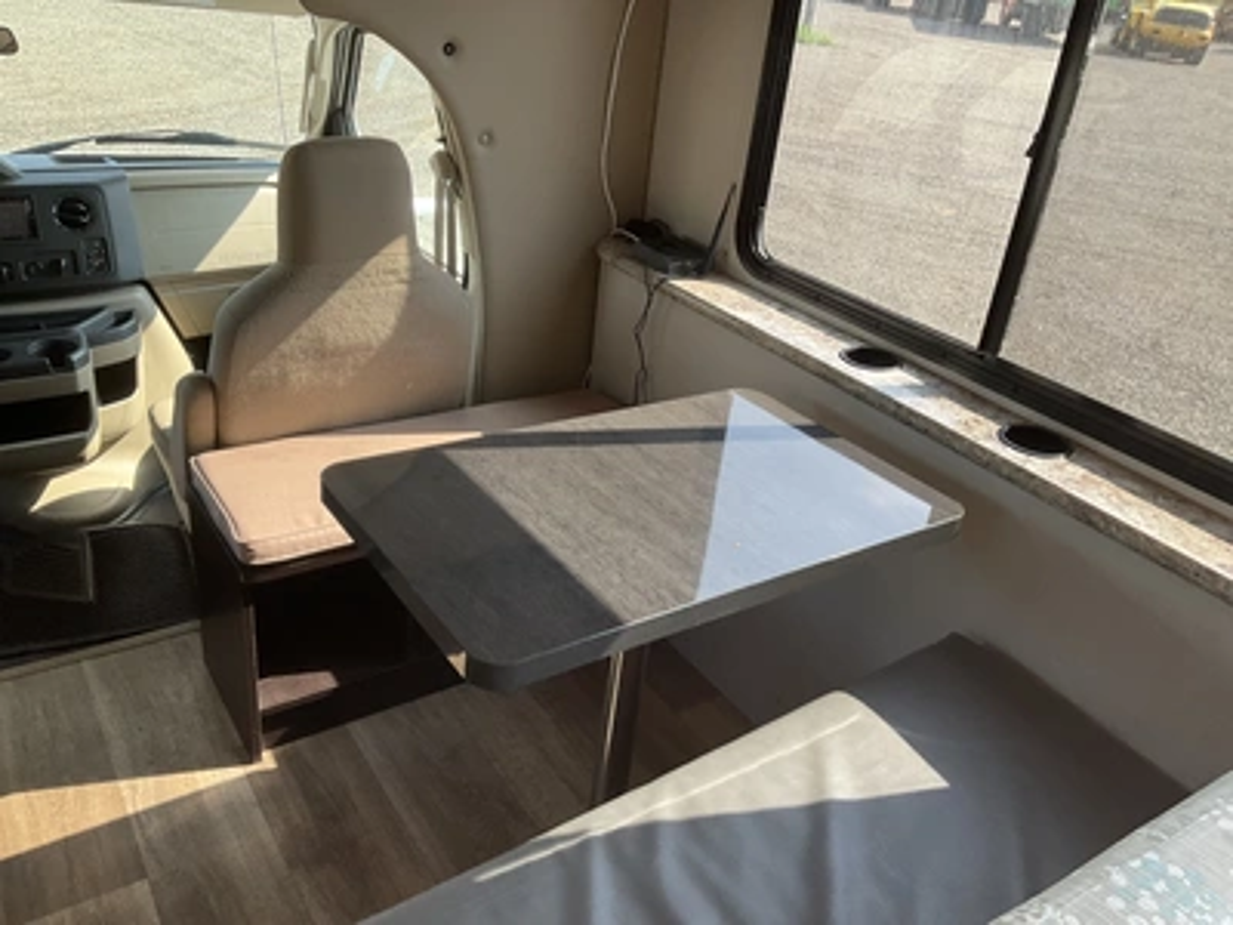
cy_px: 462
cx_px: 616
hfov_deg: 61.7
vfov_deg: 48.2
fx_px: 1033
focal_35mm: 29
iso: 32
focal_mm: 3
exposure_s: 1/147
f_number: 1.8
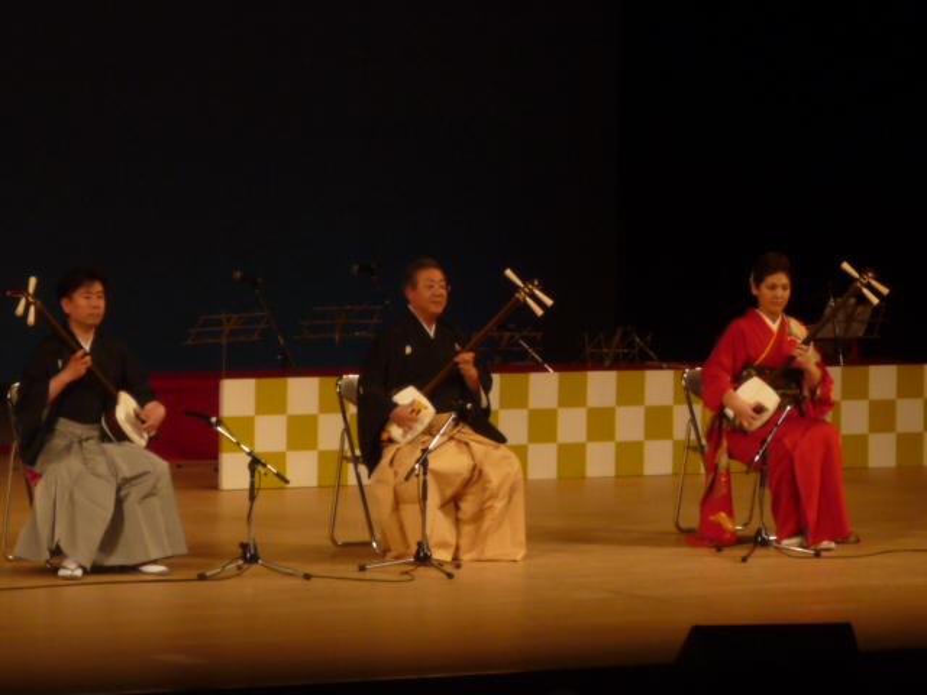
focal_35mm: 201
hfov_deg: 9.8
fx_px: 5383
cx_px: 464
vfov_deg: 7.4
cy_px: 348
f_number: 5.8
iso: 200
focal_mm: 19.9
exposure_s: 1/125
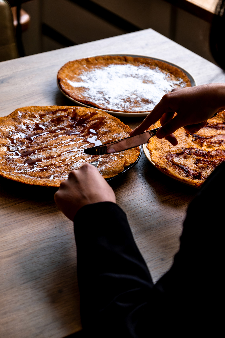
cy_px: 169
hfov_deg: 16.5
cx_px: 112
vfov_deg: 24.5
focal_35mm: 83
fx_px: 778
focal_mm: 55
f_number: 4
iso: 400
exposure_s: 1/160
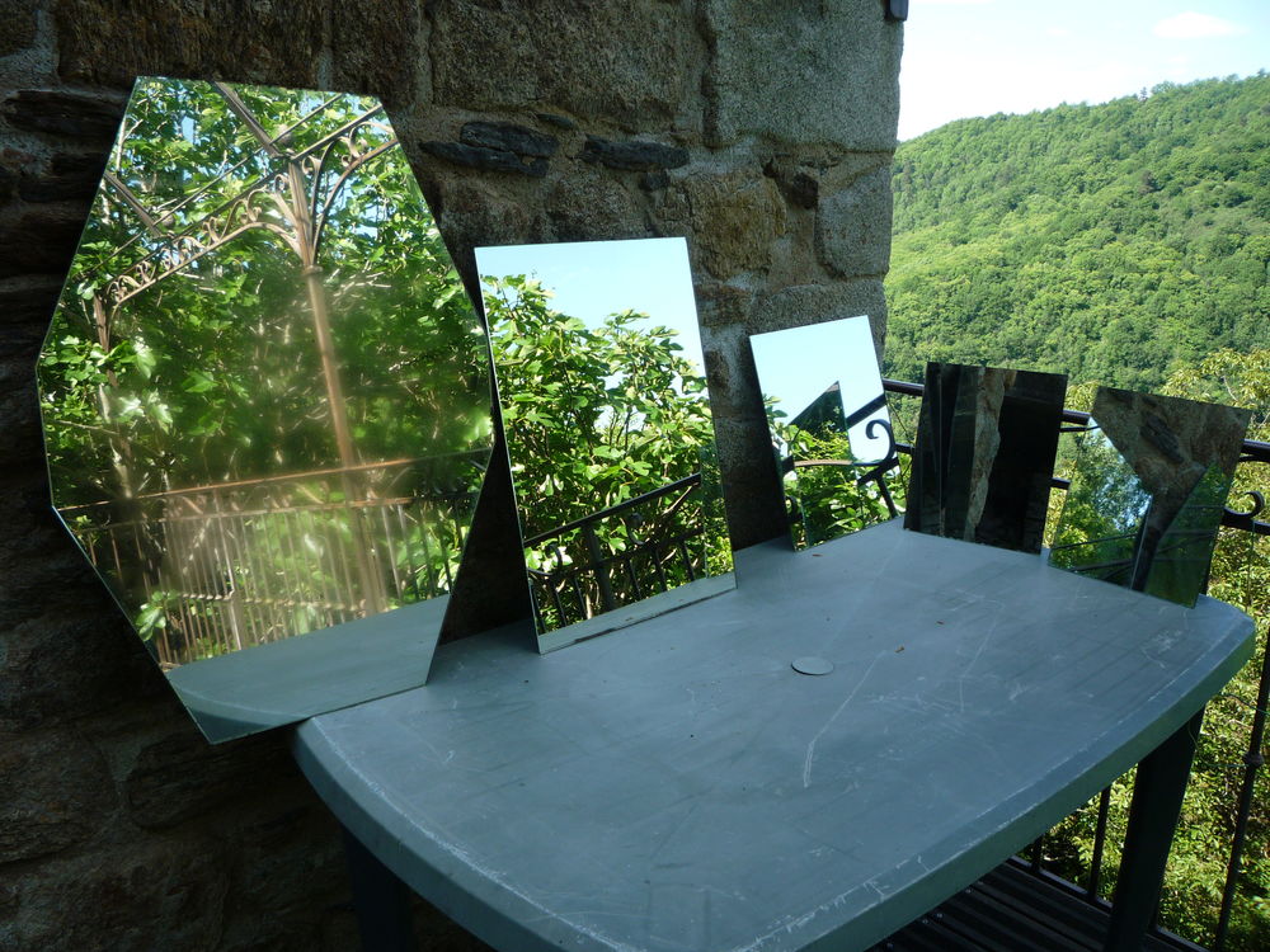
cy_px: 476
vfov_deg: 46.8
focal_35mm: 30
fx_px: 1101
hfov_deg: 60.0
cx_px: 635
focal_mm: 5.2
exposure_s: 1/160
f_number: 4
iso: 100
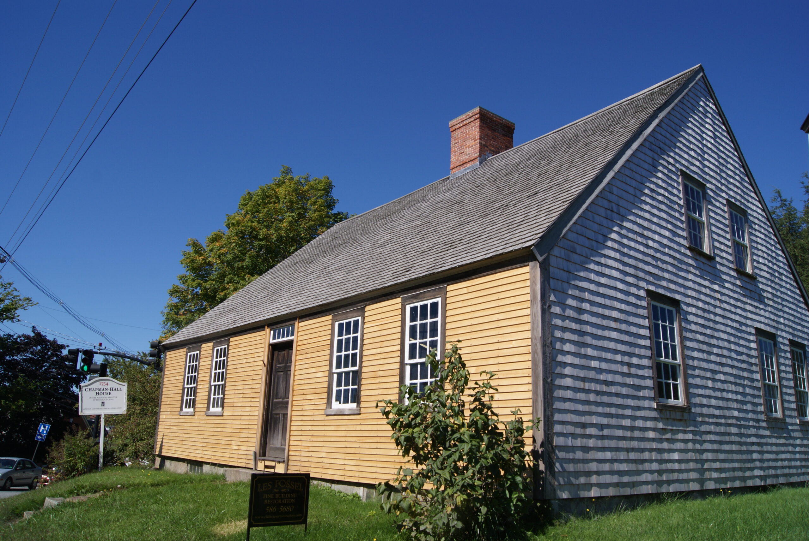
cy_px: 270
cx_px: 404
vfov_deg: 48.1
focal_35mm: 27
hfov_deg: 67.3
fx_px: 608
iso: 100
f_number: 10
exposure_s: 1/250
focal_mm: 18
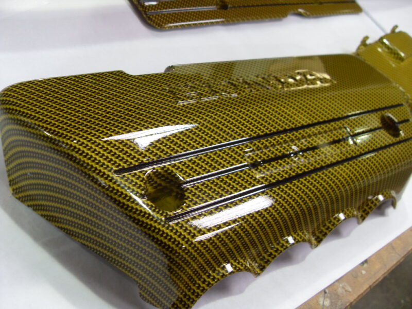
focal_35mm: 35
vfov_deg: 40.7
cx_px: 206
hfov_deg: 52.6
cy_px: 154
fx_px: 417
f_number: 2.8
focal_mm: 6.3
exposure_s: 1/20
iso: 200
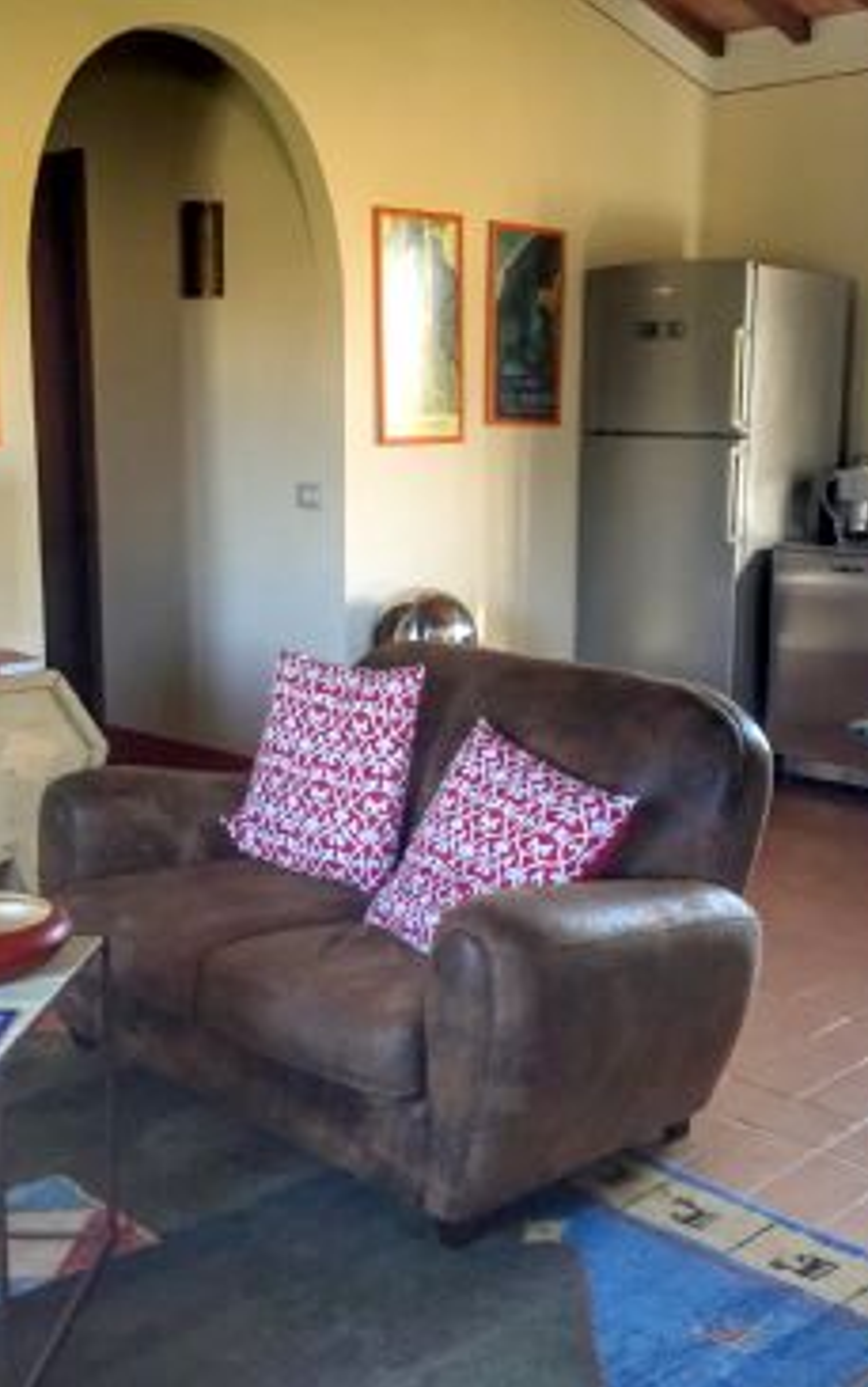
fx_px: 1588
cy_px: 707
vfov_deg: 47.2
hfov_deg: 30.4
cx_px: 538
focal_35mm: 42
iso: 80
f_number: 2.2
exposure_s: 1/33
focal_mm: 4.15
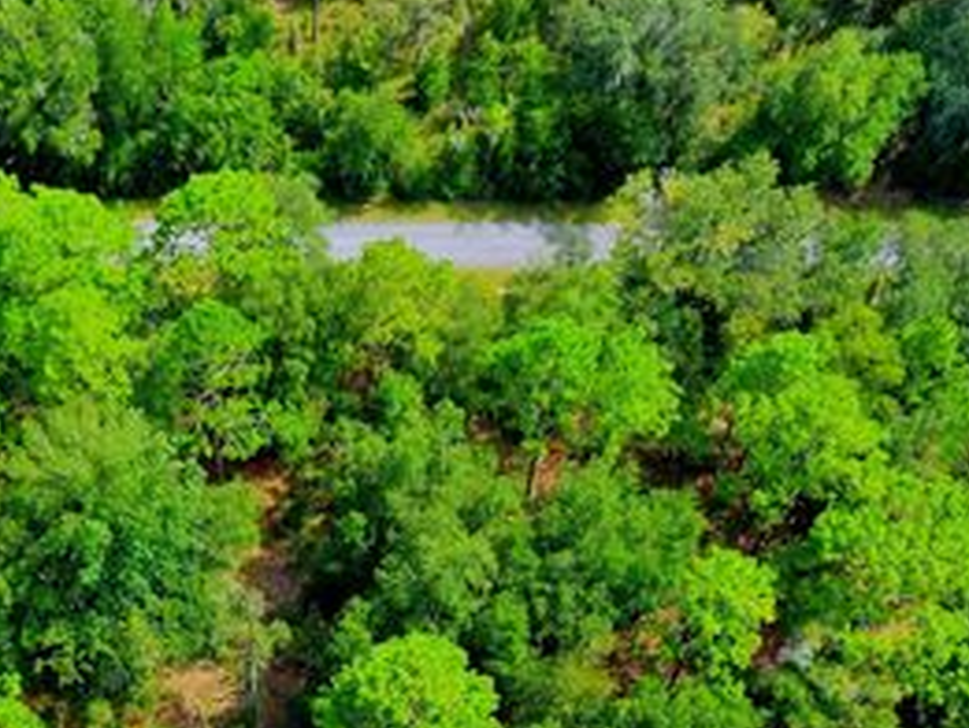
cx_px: 334
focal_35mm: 49
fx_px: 1372
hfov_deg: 38.5
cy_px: 758
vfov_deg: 27.7
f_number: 2.8
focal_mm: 3.61
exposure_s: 1/165
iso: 100
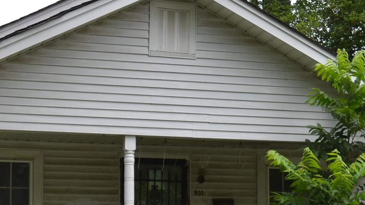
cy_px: 200
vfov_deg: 11.0
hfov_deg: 19.6
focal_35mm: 109
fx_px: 1055
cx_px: 149
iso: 100
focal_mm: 26
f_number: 6.3
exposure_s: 1/200
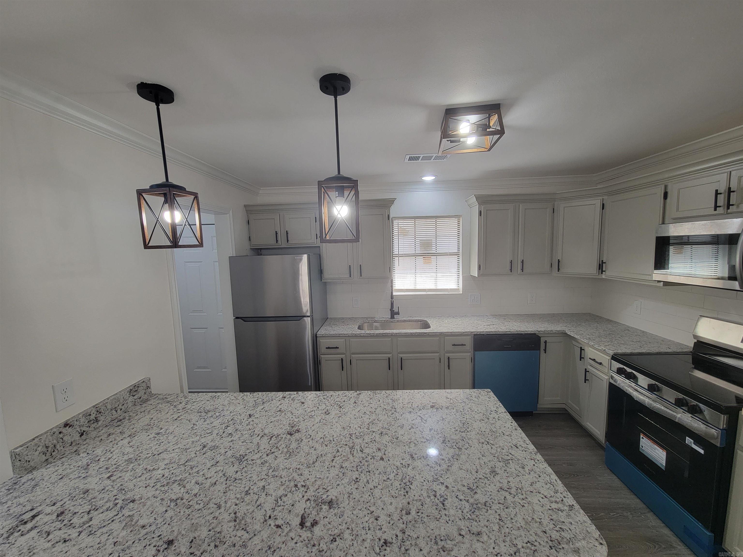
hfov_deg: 106.2
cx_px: 372
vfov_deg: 89.9
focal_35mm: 13
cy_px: 278
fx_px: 279
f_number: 2.2
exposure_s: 1/60
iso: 64
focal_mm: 2.2
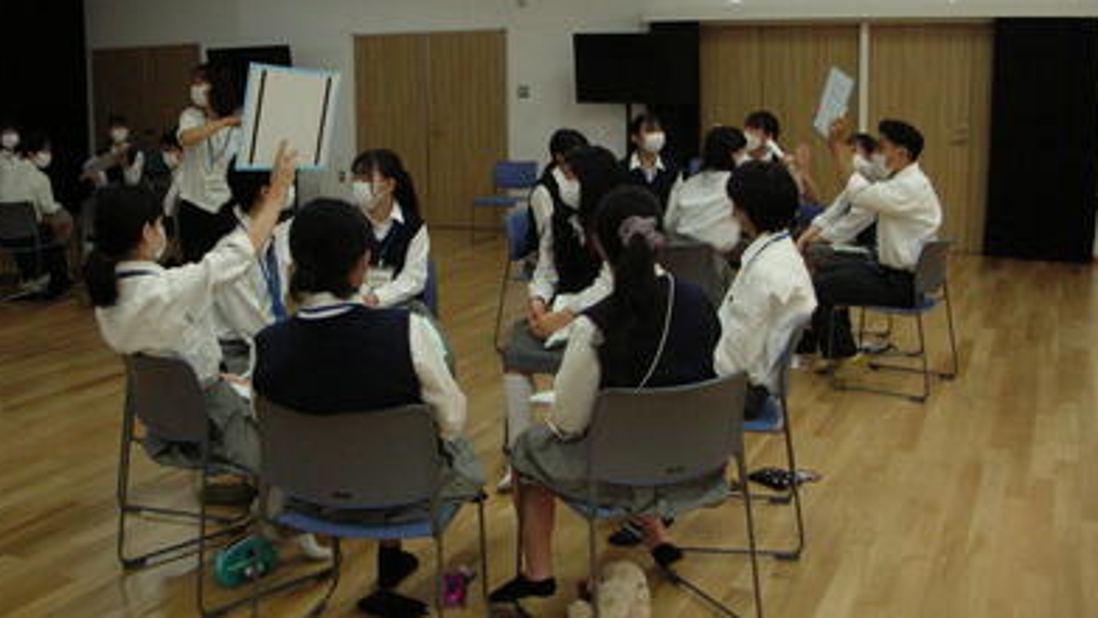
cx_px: 542
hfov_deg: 51.6
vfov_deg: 30.4
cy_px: 256
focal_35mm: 39
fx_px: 1136
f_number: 2.8
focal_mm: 5.8
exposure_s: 1/90
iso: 200
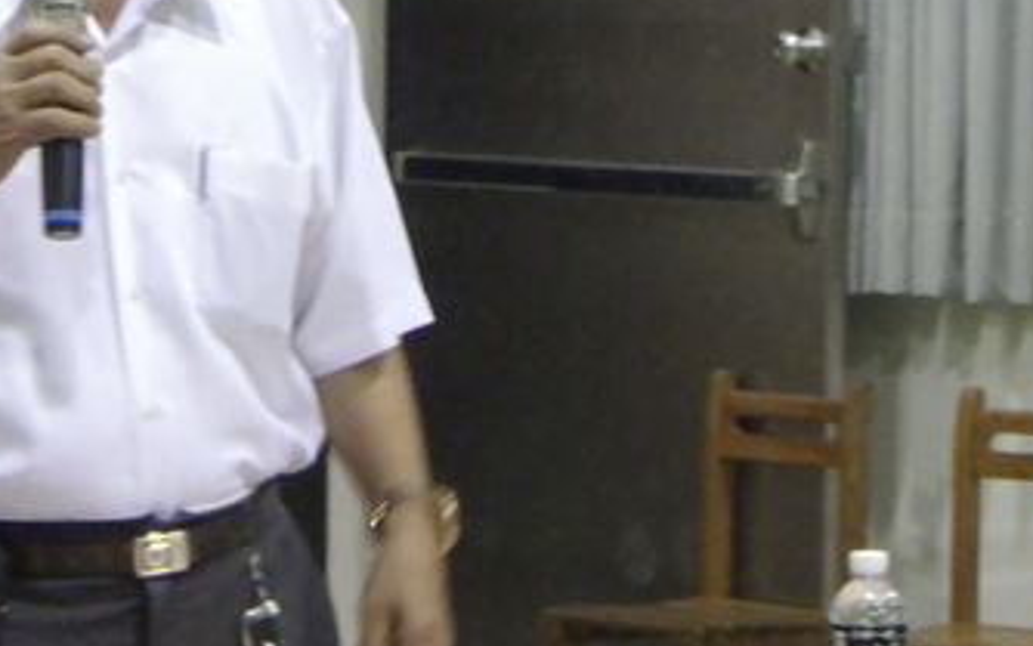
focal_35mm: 311
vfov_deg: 4.2
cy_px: 48
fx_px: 8758
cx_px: 130
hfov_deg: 6.7
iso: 1600
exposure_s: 1/40
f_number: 5.5
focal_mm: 25
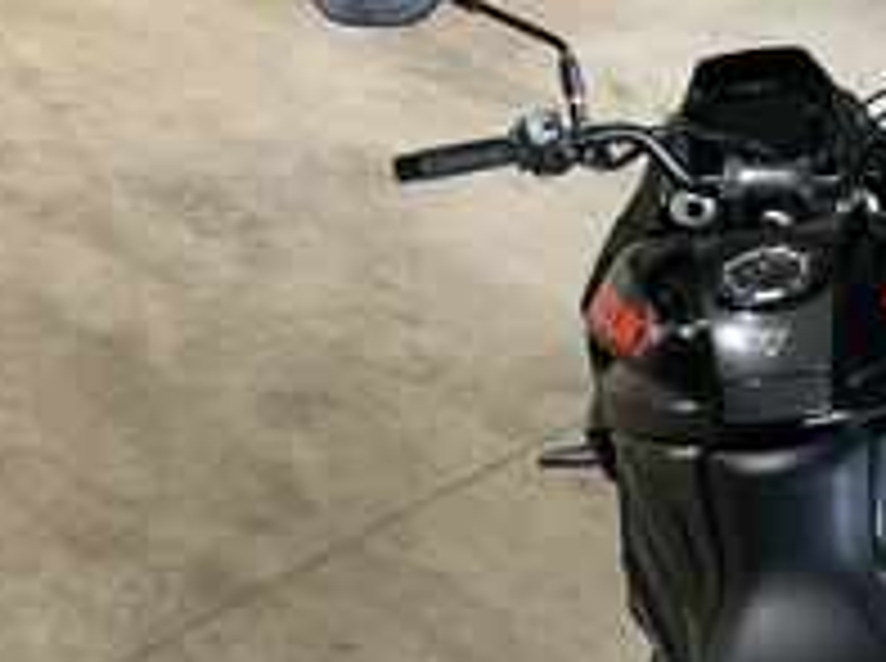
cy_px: 599
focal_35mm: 59
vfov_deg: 24.0
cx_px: 868
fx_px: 1507
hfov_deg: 30.6
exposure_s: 1/60
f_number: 1.8
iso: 160
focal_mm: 3
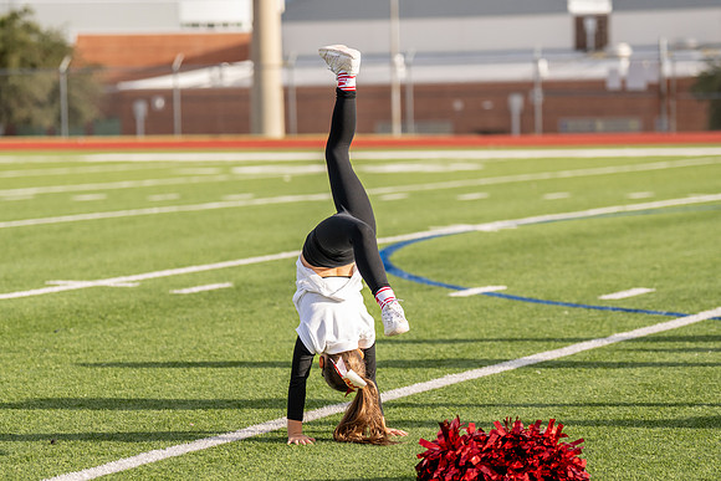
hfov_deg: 13.6
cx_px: 333
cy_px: 282
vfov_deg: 9.1
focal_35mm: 151
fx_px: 3020
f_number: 2.8
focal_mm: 105
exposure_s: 1/3200
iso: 250
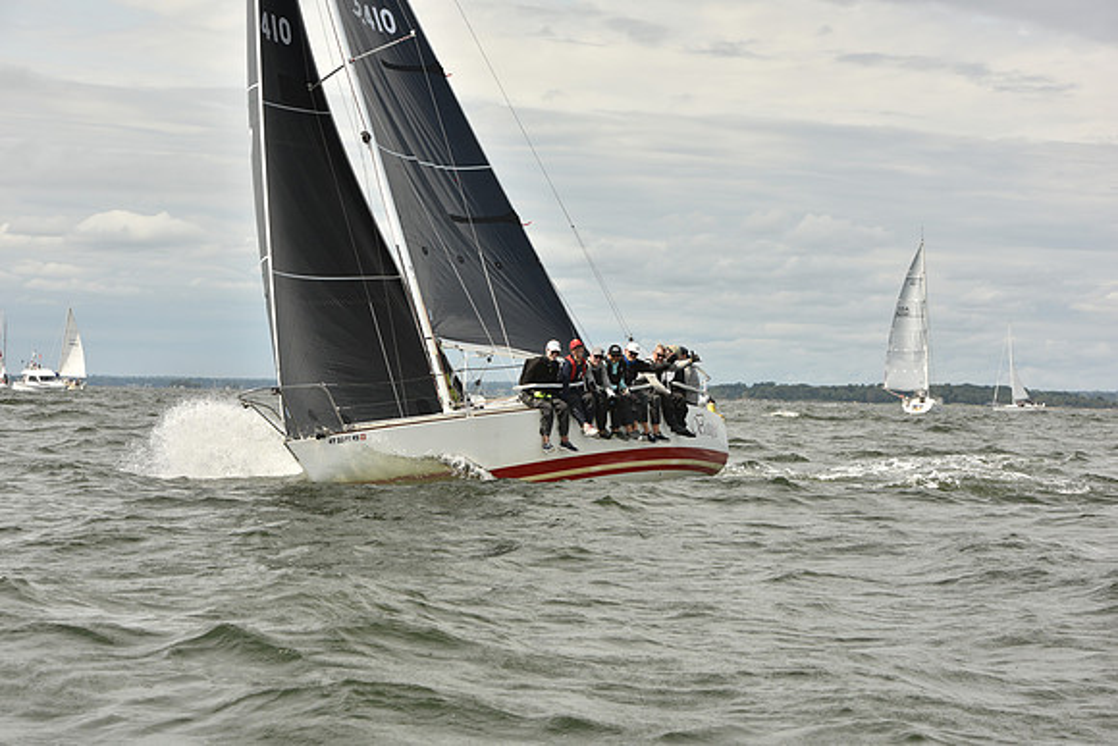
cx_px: 559
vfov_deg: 13.7
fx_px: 3106
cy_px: 373
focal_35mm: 100
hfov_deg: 20.4
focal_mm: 100
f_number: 9
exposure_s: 1/800
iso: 250
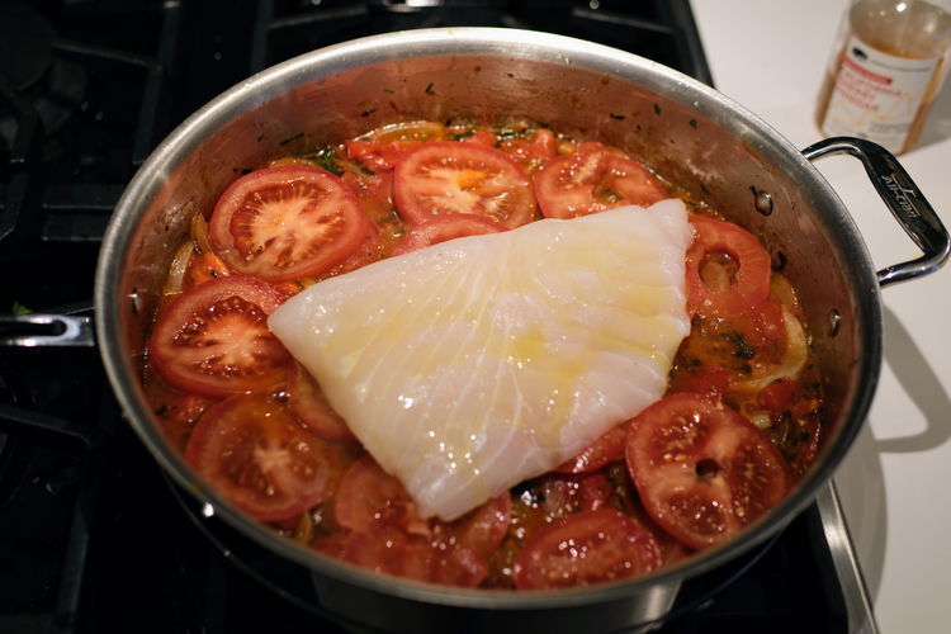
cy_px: 317
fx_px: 1189
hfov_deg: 43.6
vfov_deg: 29.9
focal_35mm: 45
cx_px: 476
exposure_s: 1/42
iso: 125
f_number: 2.2
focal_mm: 30
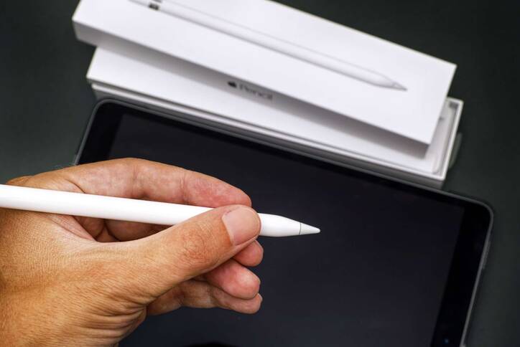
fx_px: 1084
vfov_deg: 18.2
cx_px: 260
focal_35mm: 75
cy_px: 174
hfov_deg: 27.0
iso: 100
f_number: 11
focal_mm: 50
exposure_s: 1/200
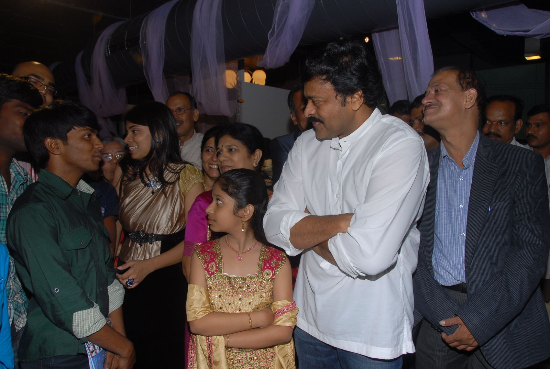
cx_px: 275
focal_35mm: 27
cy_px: 184
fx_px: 413
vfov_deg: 48.1
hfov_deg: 67.3
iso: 200
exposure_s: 1/125
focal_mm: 18
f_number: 9
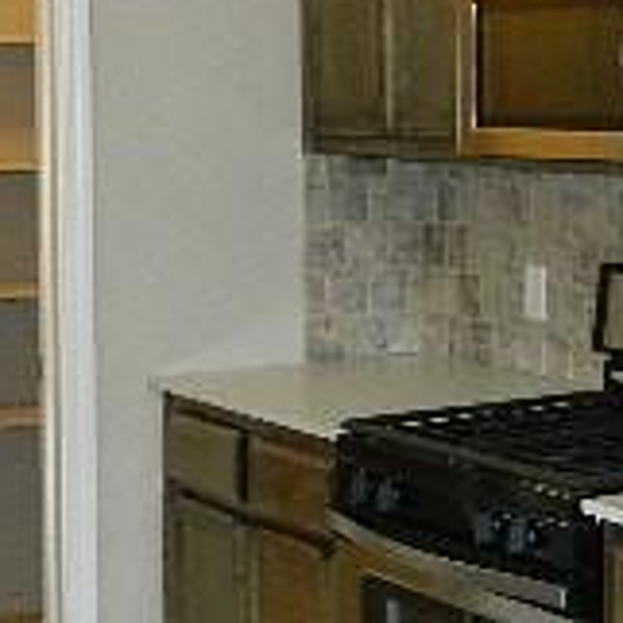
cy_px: 221
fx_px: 1792
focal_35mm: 88
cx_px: 851
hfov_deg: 18.2
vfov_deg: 19.7
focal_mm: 4.5
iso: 200
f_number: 3.1
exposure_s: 1/30
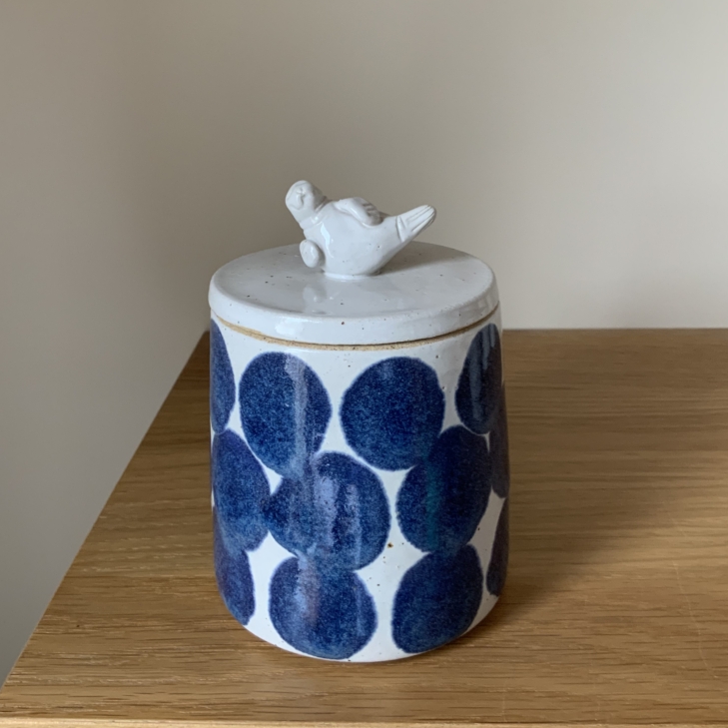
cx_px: 360
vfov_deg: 46.0
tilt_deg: -20.7
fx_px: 857
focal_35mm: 36
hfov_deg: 46.0
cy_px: 327
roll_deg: +1.4
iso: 125
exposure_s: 1/60
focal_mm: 3
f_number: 1.8
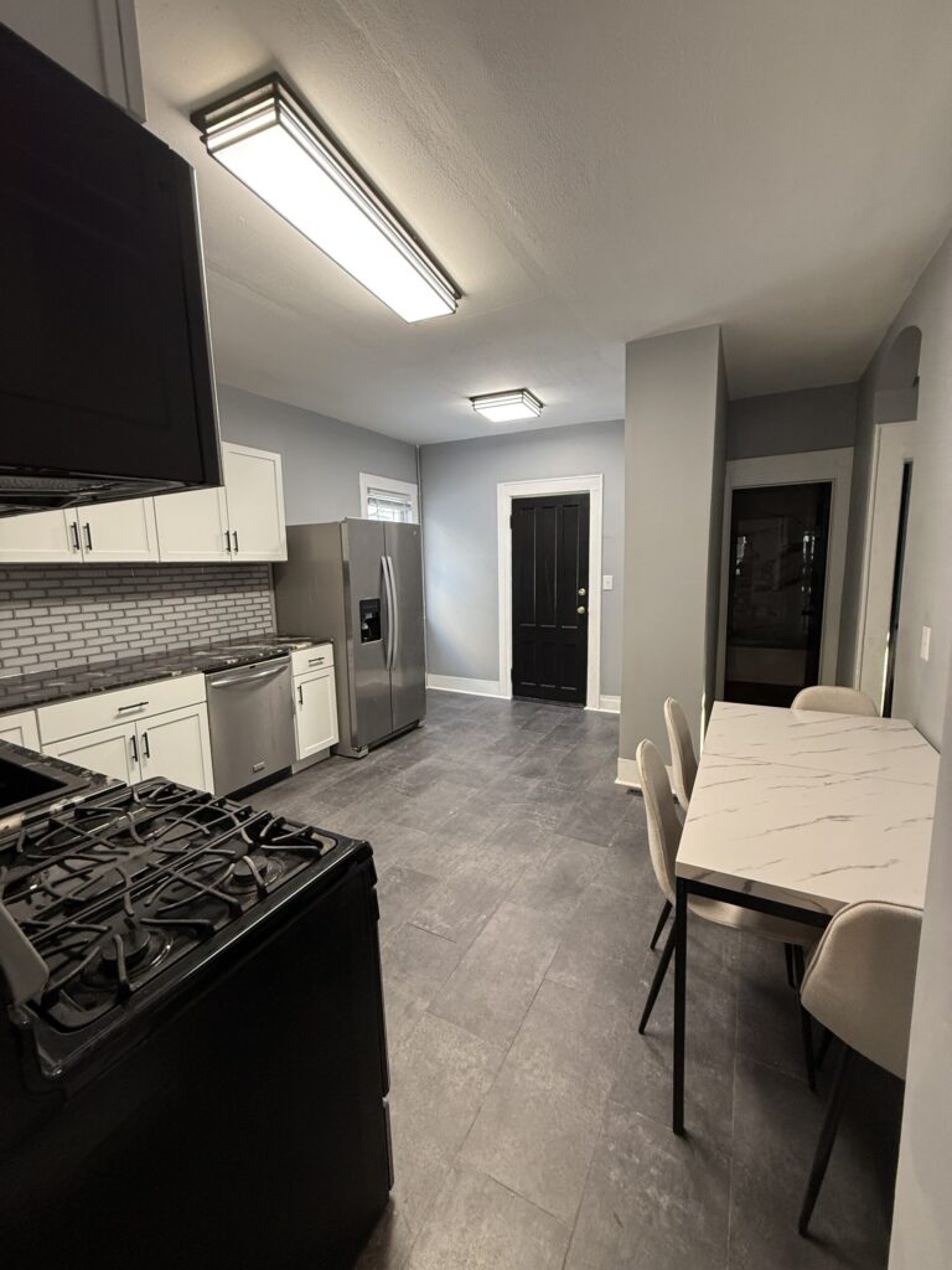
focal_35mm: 14
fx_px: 513
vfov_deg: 102.1
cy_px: 635
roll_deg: +1.2
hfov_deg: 85.7
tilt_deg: -7.8
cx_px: 476
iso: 200
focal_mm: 2.22
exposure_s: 1/60
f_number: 2.2
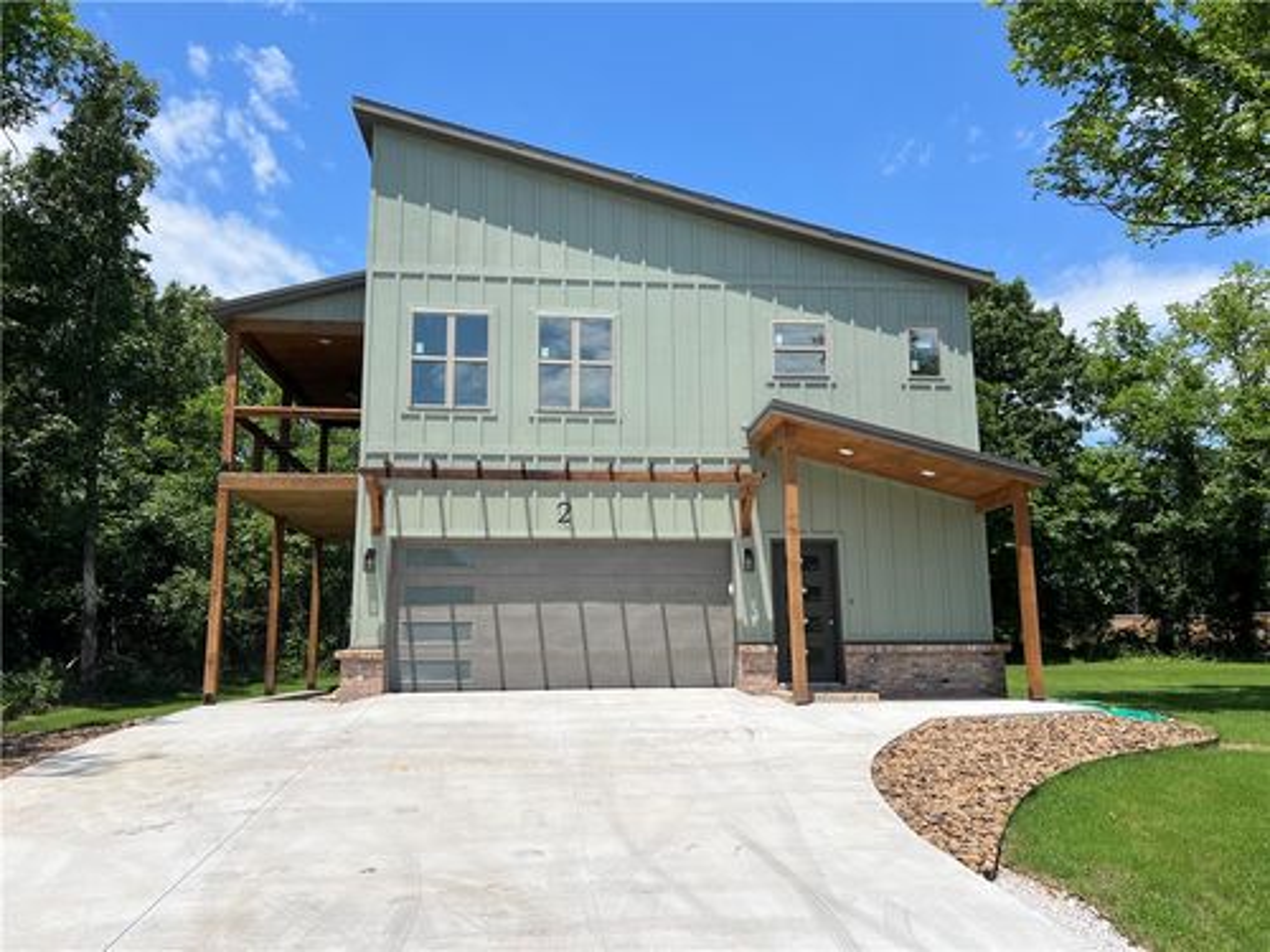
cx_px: 635
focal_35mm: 26
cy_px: 476
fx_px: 954
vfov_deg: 53.1
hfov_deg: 67.3
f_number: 1.5
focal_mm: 5.7
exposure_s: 1/5319
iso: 50
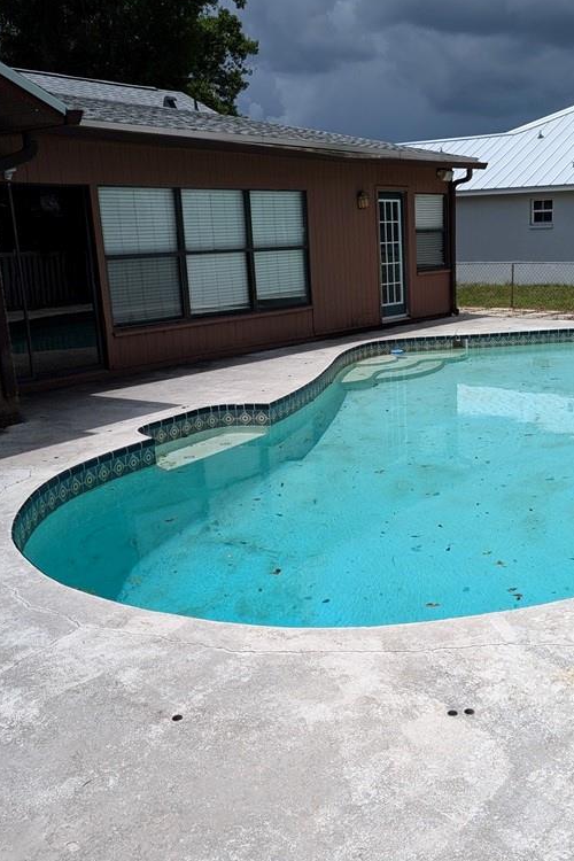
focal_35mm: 34
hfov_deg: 38.3
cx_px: 396
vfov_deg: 55.8
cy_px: 428
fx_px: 813
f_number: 1.68
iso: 26
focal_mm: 6.9
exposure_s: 1/2564
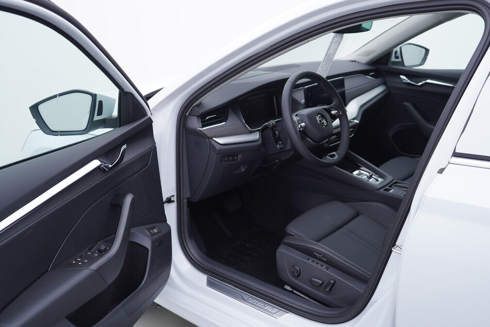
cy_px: 164
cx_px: 245
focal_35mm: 36
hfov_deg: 53.1
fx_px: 490
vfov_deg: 36.9
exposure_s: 1/50
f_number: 3.2
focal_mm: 24
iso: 125
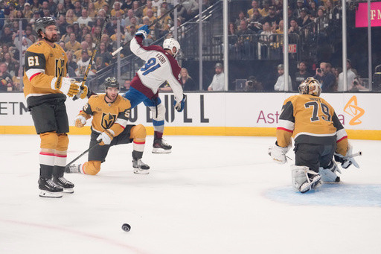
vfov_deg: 19.4
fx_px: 741
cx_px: 190
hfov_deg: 28.9
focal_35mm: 70
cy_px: 127
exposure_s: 1/2500
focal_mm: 70
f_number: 2.8
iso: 4000
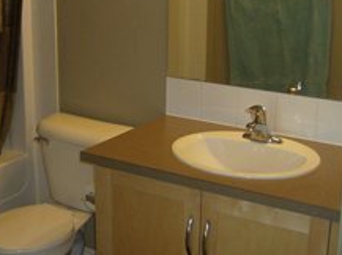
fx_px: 572
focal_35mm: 58
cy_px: 108
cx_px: 104
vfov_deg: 25.1
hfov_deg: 32.9
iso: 200
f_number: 2.8
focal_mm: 6
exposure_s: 1/60
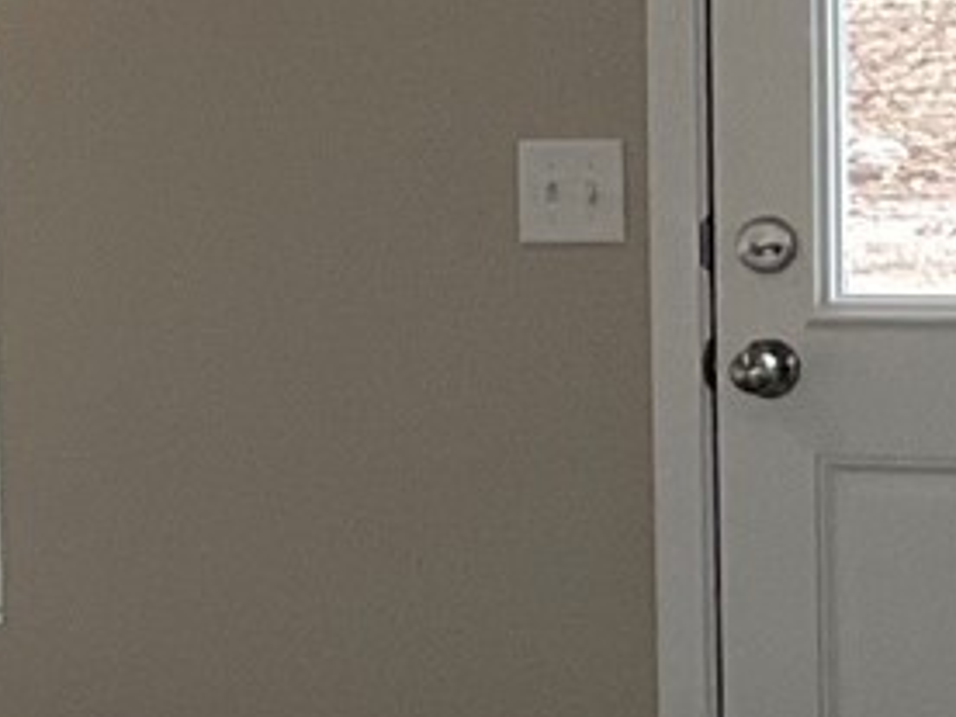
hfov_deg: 8.6
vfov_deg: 7.4
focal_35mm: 202
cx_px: -1573
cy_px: 381
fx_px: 5579
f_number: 1.8
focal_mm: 3
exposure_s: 1/120
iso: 50
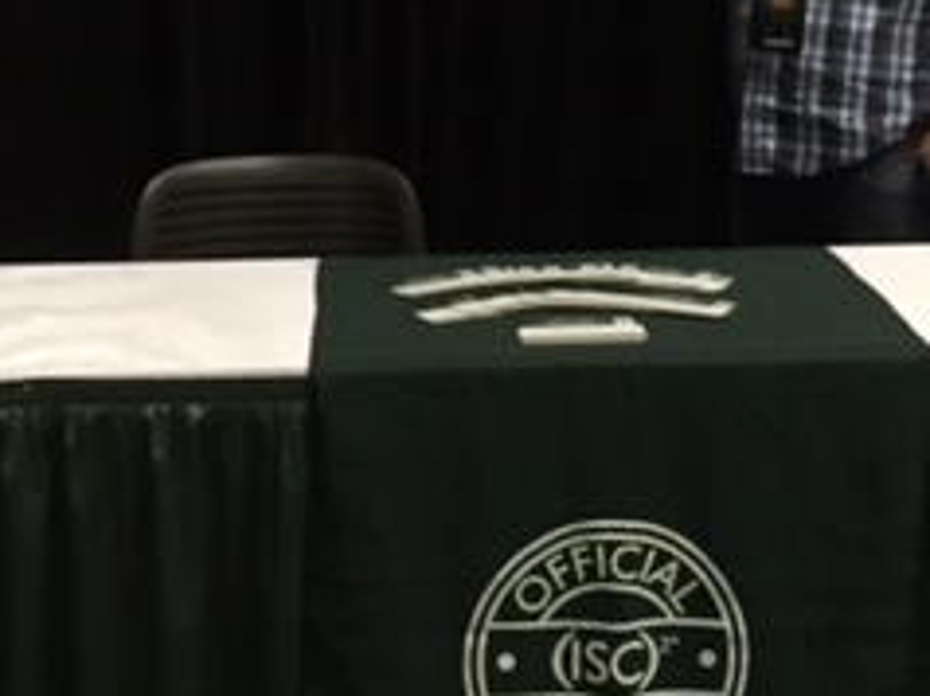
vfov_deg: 18.5
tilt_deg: -6.3
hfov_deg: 24.9
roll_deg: -0.8
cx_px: 617
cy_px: 55
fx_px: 2093
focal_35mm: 78
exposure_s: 1/15
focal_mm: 4.15
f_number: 2.2
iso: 250
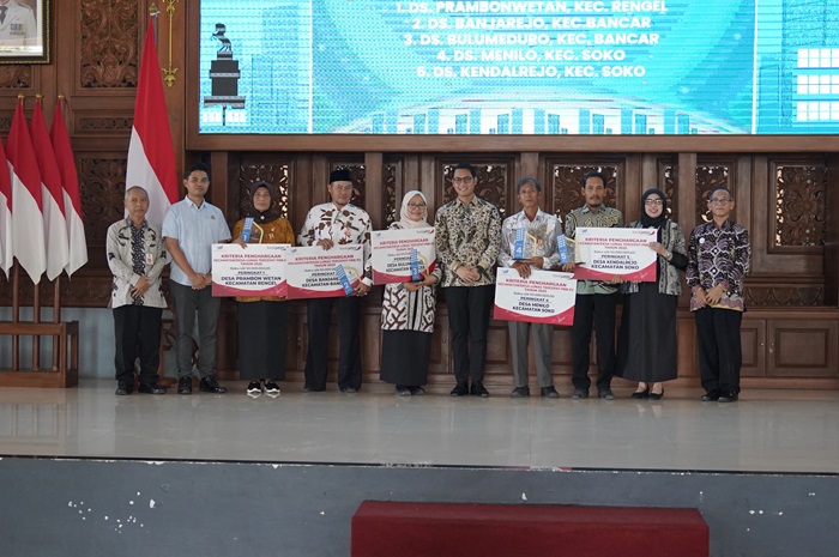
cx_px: 420
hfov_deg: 34.5
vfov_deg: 23.3
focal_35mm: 58
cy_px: 278
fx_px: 1350
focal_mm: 38.7
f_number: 2.8
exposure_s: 1/250
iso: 2500
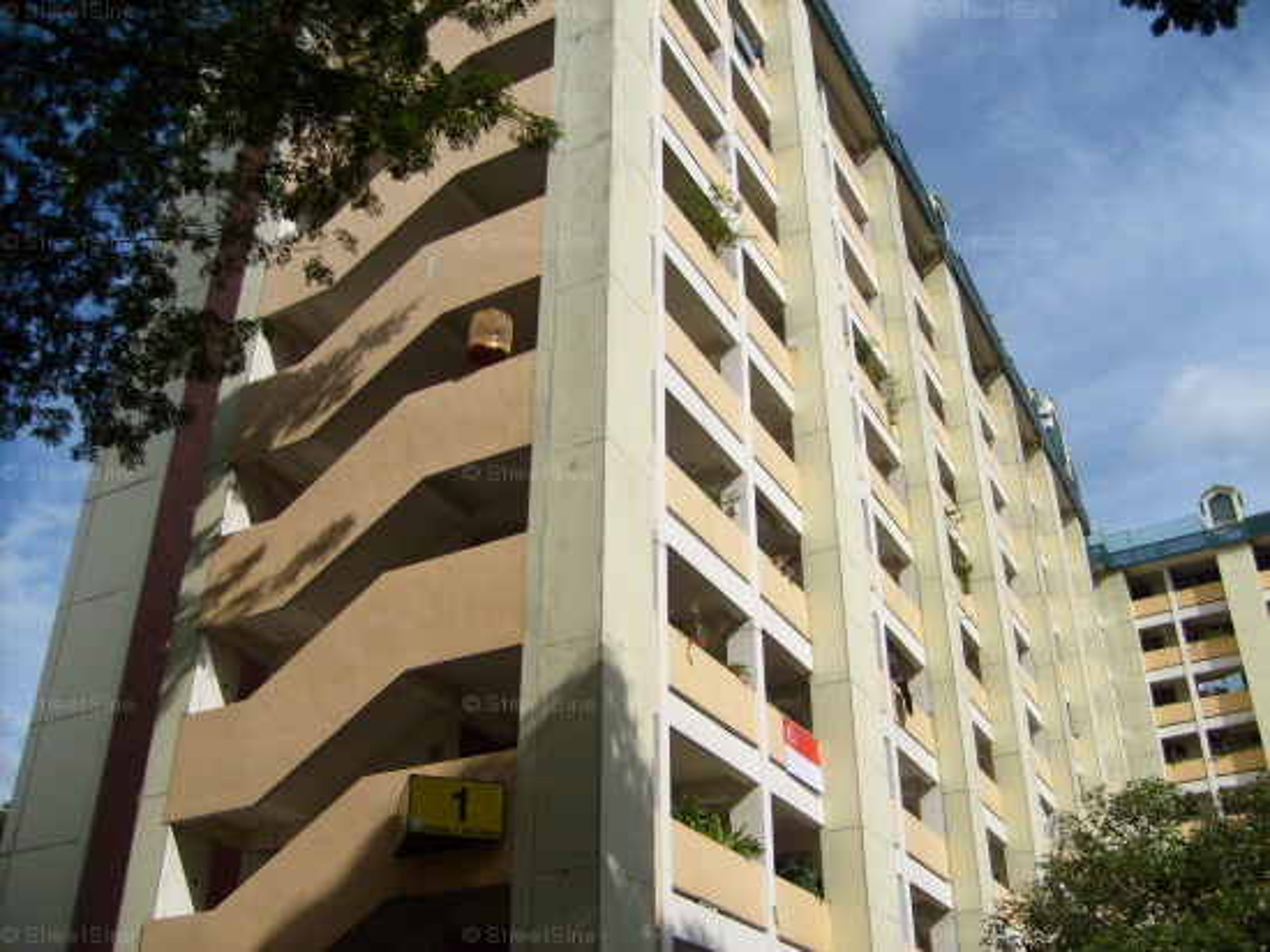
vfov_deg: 40.7
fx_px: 1284
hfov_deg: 52.6
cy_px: 476
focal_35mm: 35
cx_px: 635
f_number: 7.1
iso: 80
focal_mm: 5.8
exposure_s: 1/500
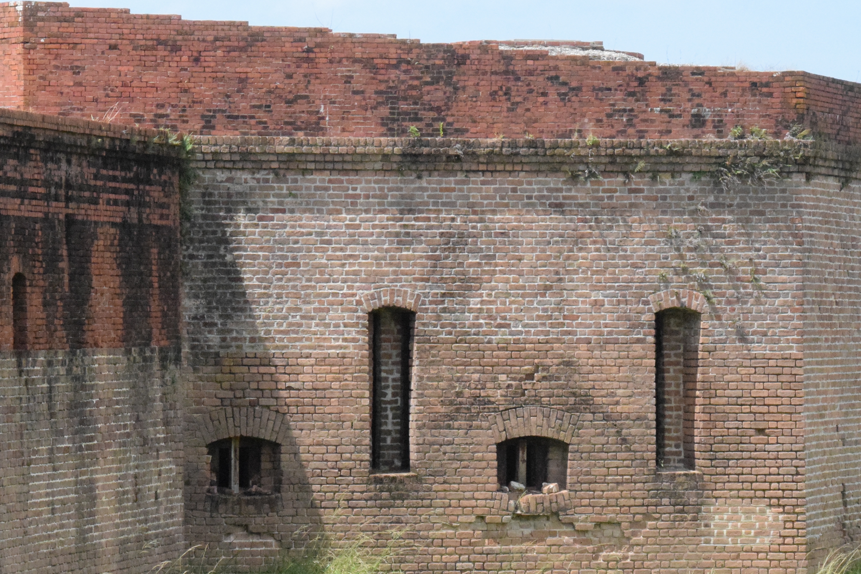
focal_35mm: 236
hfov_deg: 8.7
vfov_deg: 5.8
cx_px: 277
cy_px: 294
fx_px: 5644
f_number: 14
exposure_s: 1/3200
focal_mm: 90
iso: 6400
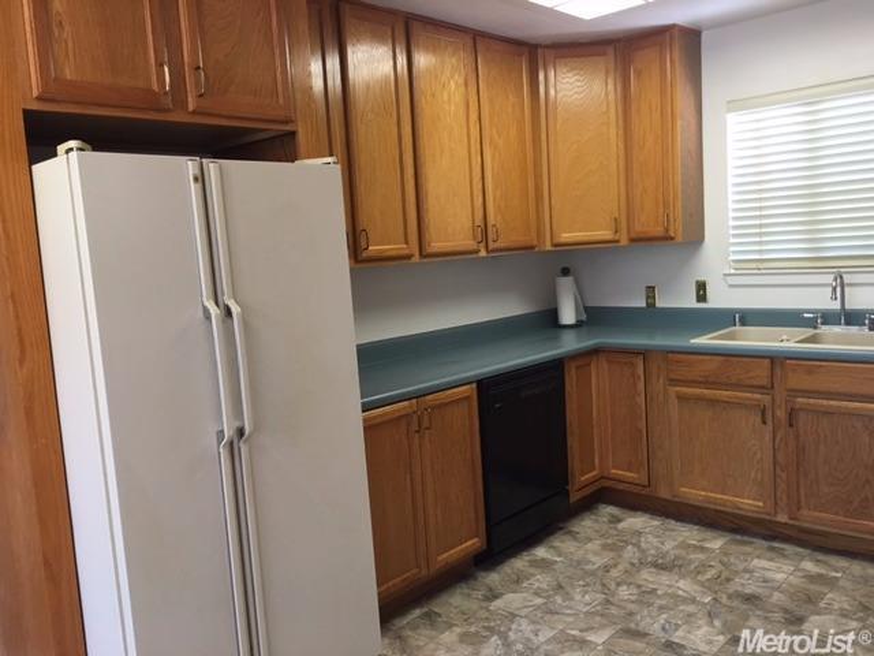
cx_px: 437
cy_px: 328
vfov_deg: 48.2
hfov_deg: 61.7
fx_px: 732
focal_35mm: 29
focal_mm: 4.15
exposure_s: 1/15
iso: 50
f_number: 2.2
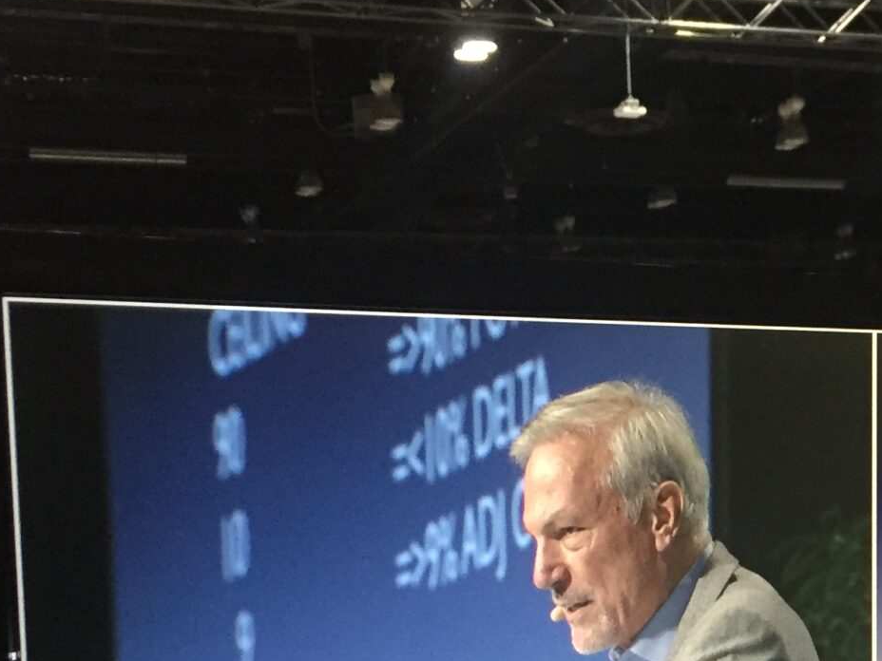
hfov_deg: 23.4
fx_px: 2038
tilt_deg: -3.9
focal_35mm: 80
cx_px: 872
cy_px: 686
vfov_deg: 17.9
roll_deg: +1.9
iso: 125
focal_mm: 4.15
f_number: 2.2
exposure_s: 1/30
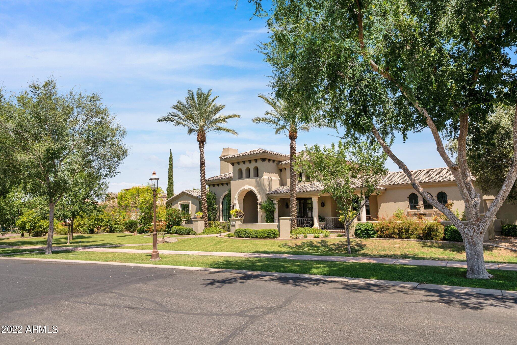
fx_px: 345
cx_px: 258
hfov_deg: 73.7
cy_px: 172
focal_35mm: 24
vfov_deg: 53.2
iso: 100
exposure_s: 1/160
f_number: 8
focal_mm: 24
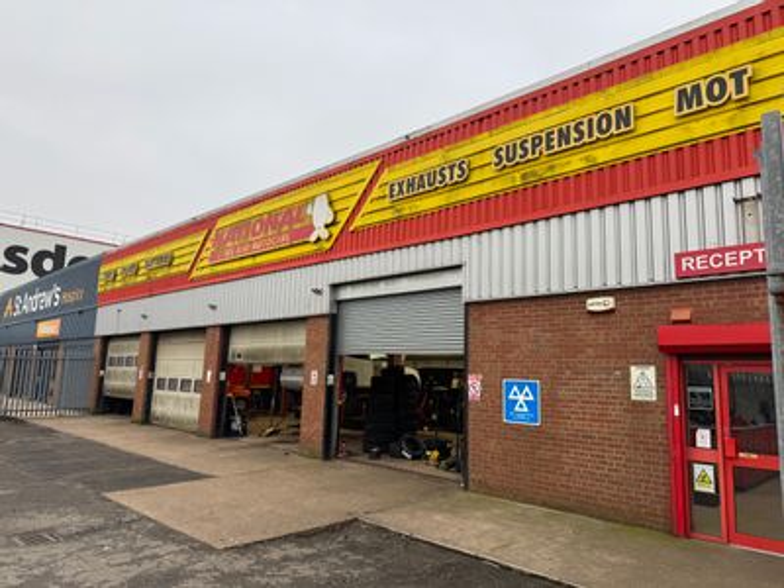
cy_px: 294
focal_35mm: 24
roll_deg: -2.1
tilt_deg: +9.2
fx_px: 544
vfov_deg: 56.8
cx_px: 392
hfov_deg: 71.6
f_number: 1.78
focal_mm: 6.76
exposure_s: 1/349
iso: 80
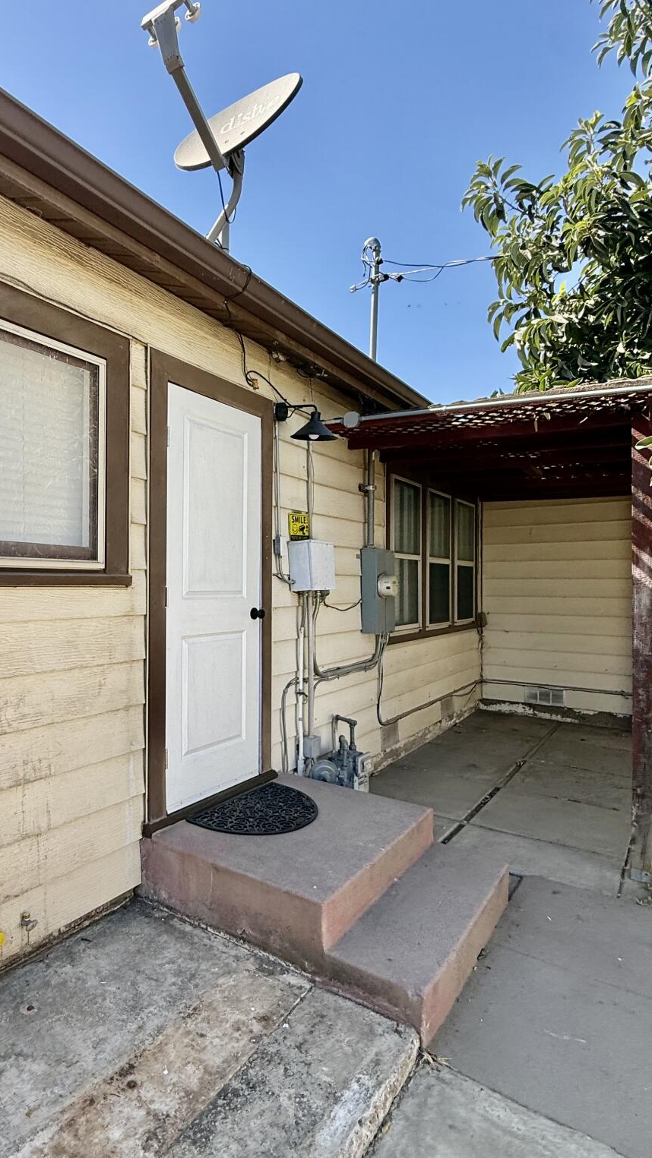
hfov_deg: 54.1
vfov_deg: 86.6
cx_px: 191
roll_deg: +0.3
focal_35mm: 20
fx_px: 615
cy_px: 585
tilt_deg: +2.2
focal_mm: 2.22
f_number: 2.2
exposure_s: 1/506
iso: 50
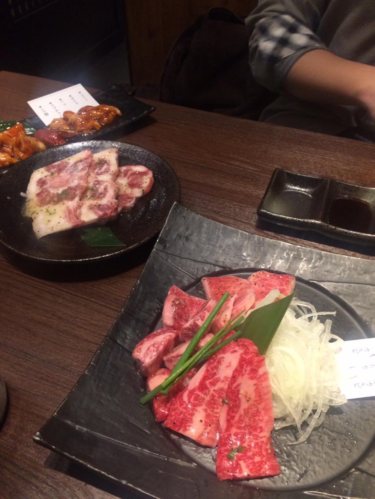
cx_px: 188
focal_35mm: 29
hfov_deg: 48.2
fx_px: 419
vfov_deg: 61.7
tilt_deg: -45.4
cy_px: 250
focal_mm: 4.15
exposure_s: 1/24
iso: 250
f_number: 2.2
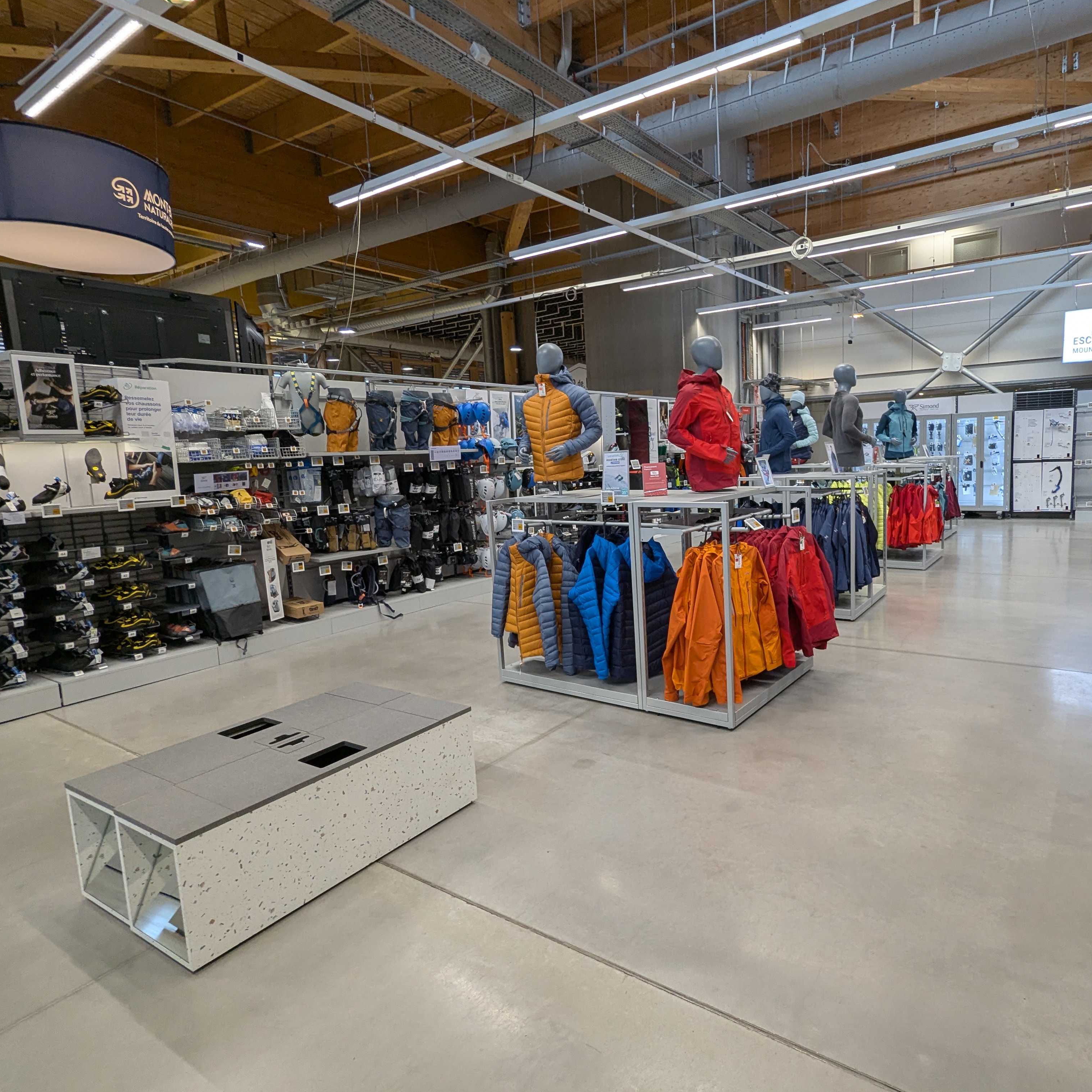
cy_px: 543
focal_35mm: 19
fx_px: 678
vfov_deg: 77.7
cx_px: 655
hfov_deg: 76.8
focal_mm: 2.35
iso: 85
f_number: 2.2
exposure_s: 1/60.3
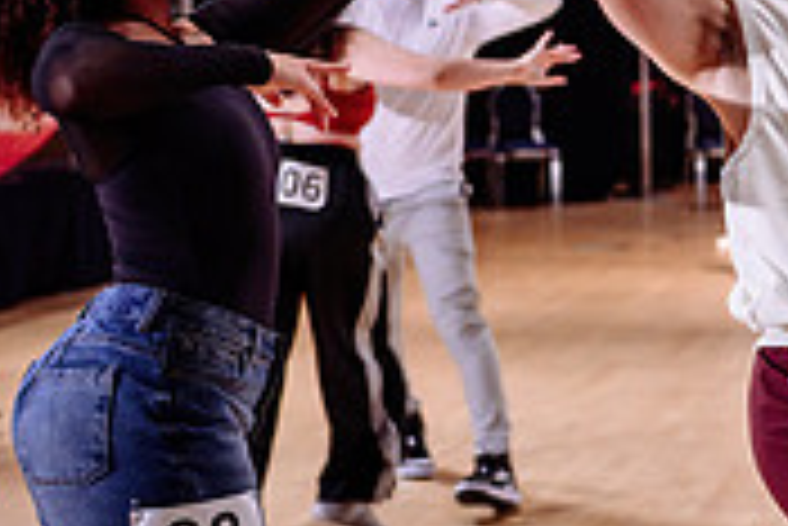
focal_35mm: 120
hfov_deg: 16.8
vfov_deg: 11.4
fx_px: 2629
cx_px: 739
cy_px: 308
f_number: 2
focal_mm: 33
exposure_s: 1/320
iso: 1600
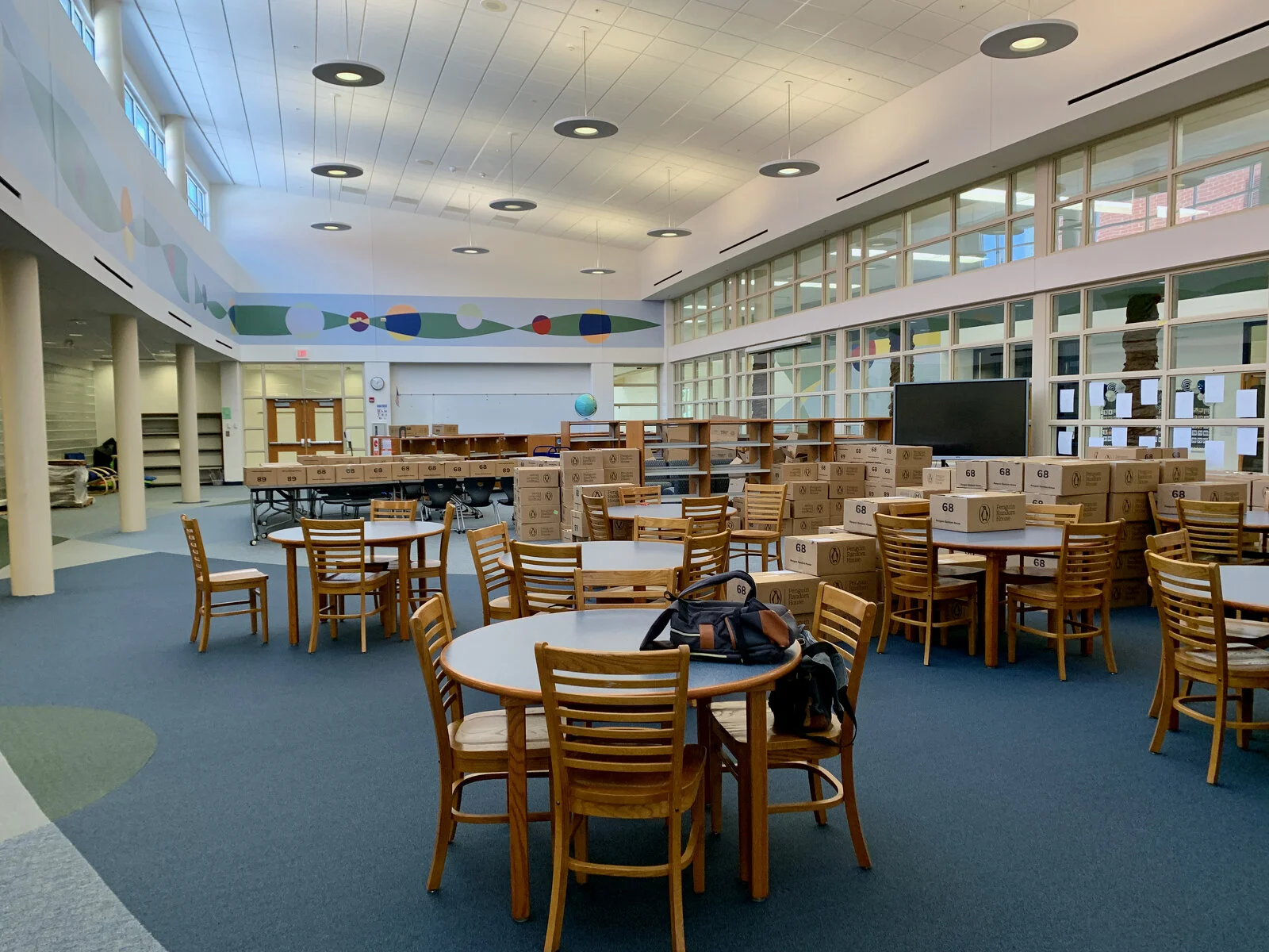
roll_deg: +1.1
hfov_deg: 67.3
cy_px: 476
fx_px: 953
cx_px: 634
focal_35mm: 26
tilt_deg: -3.4
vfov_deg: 53.1
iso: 100
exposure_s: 1/85
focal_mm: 4.25
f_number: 1.8
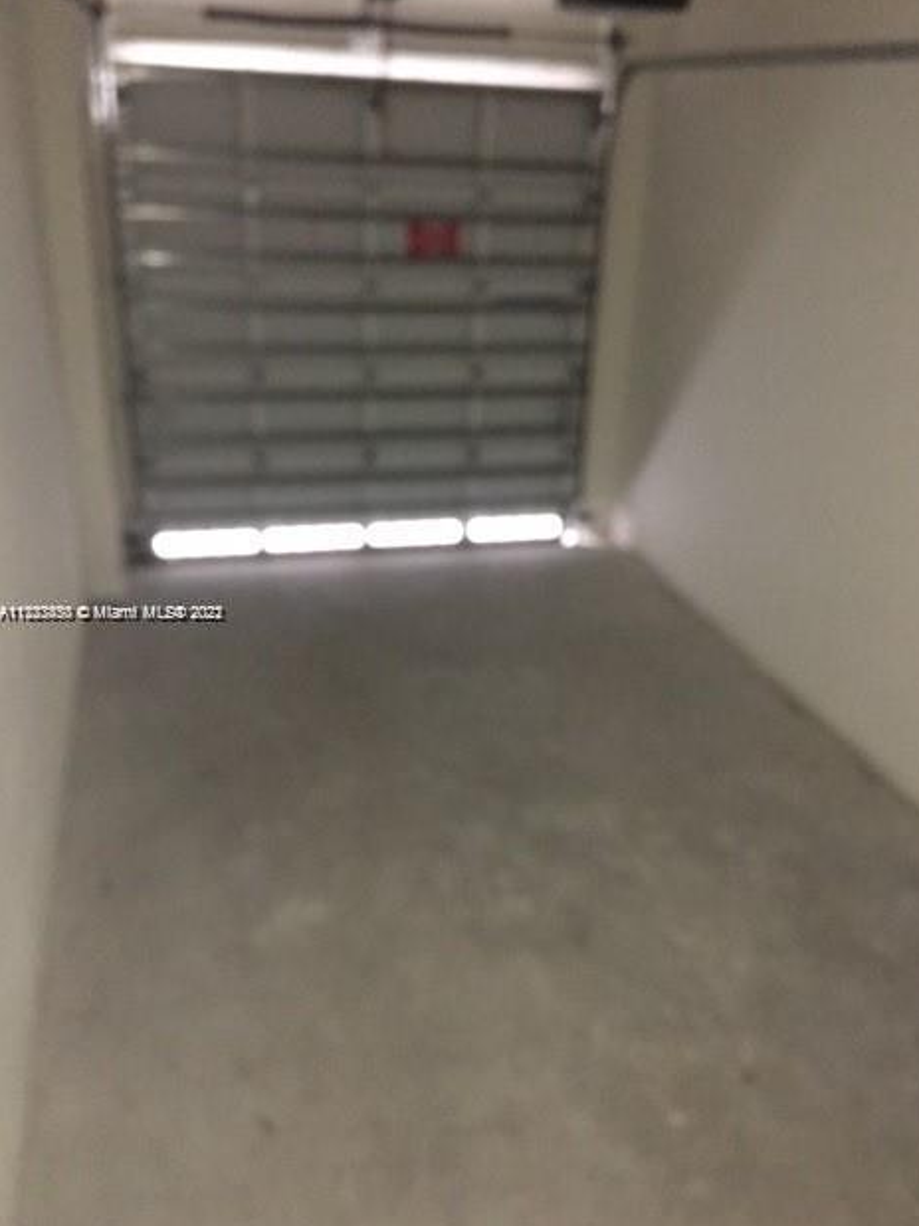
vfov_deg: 60.0
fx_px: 1062
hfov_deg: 46.8
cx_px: 471
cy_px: 614
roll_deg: -3.3
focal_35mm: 30
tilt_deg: -24.5
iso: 500
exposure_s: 1/16
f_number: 2.2
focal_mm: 4.15
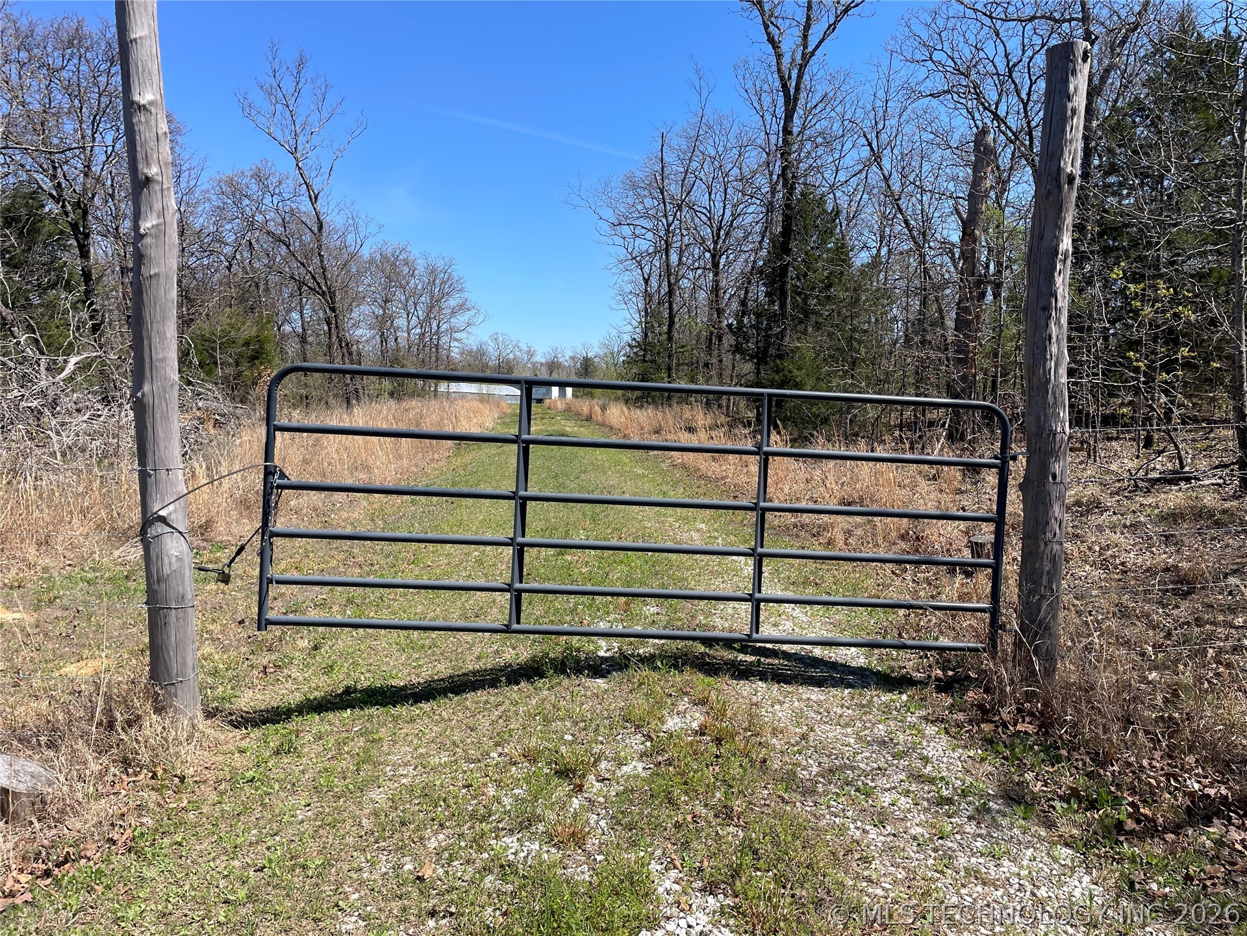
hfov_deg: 67.3
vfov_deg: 53.1
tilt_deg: -3.5
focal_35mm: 26
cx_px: 624
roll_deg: +0.5
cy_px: 468
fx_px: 937
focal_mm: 4.2
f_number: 1.6
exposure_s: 1/2564
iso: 32
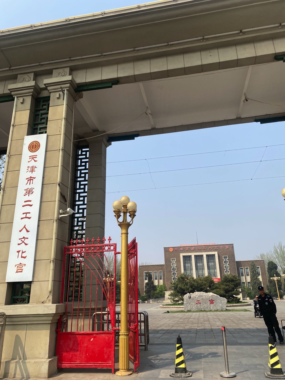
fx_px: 285
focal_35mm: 26
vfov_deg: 67.3
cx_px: 142
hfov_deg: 53.1
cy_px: 190
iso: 32
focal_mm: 4.25
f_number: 1.8
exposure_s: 1/3731
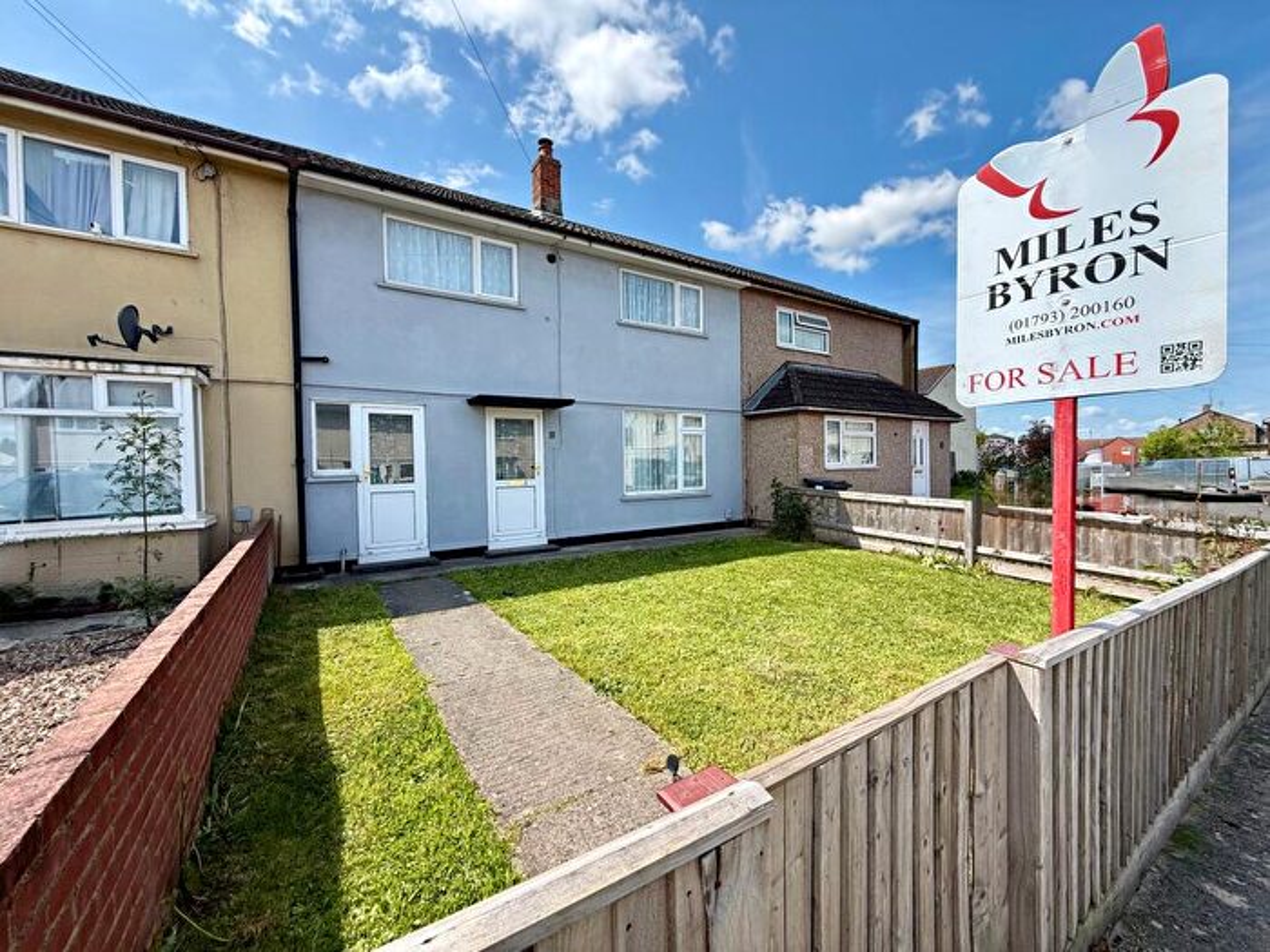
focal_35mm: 14
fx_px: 514
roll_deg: +1.3
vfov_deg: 85.7
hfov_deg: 102.1
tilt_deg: +0.3
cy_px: 476
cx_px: 635
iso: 50
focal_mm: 2.22
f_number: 2.2
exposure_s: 1/853
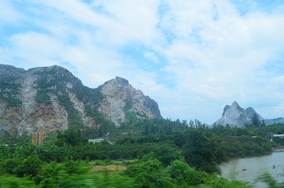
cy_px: 94
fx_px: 213
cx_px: 142
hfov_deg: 67.5
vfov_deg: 47.7
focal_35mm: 27
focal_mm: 18
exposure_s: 1/250
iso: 125
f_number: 8
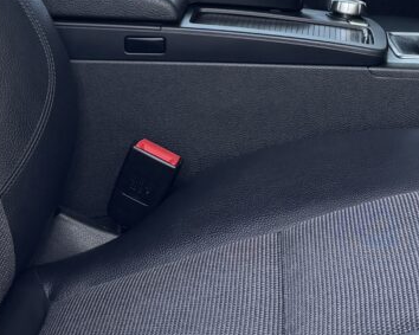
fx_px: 1314
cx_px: 333
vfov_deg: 14.3
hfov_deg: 18.0
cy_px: 17
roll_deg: +1.5
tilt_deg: -9.8
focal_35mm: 106
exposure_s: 1/326
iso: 80
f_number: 1.78
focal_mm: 6.76
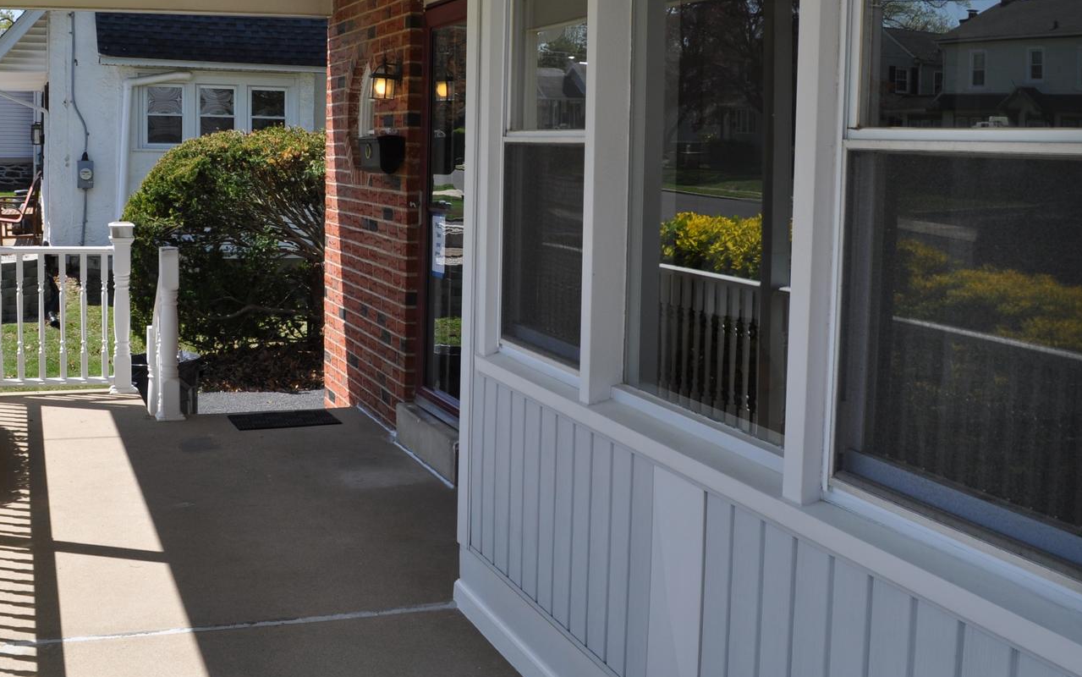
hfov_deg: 45.3
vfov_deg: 29.1
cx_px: 521
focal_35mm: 44
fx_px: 1298
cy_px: 249
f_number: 9
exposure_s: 1/320
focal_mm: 18
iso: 200
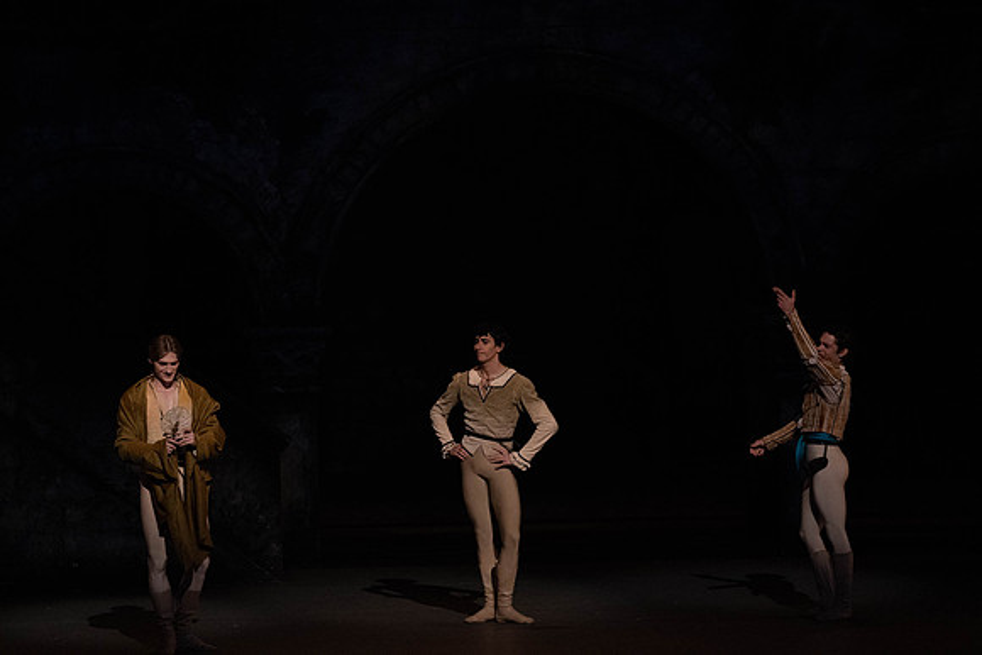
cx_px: 491
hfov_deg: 8.9
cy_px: 328
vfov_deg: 5.9
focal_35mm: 232
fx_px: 6330
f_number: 5.6
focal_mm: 232
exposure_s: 1/250
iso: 8000
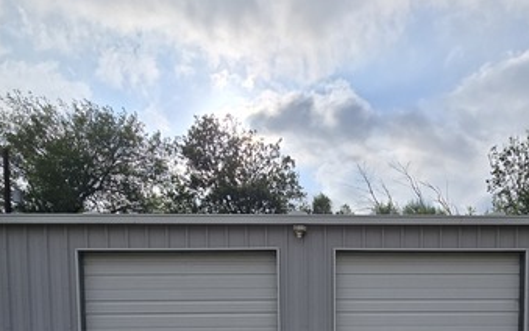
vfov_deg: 40.2
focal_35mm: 26
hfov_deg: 70.2
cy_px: 348
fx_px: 375
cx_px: 293
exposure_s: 1/4456
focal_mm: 2.2
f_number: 2.2
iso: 50
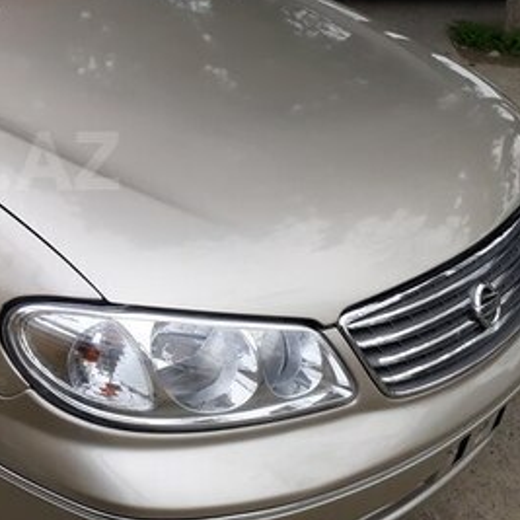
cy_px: 161
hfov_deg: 26.3
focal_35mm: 59
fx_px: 1003
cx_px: -80
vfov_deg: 28.8
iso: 40
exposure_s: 1/439
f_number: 1.9
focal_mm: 3.6
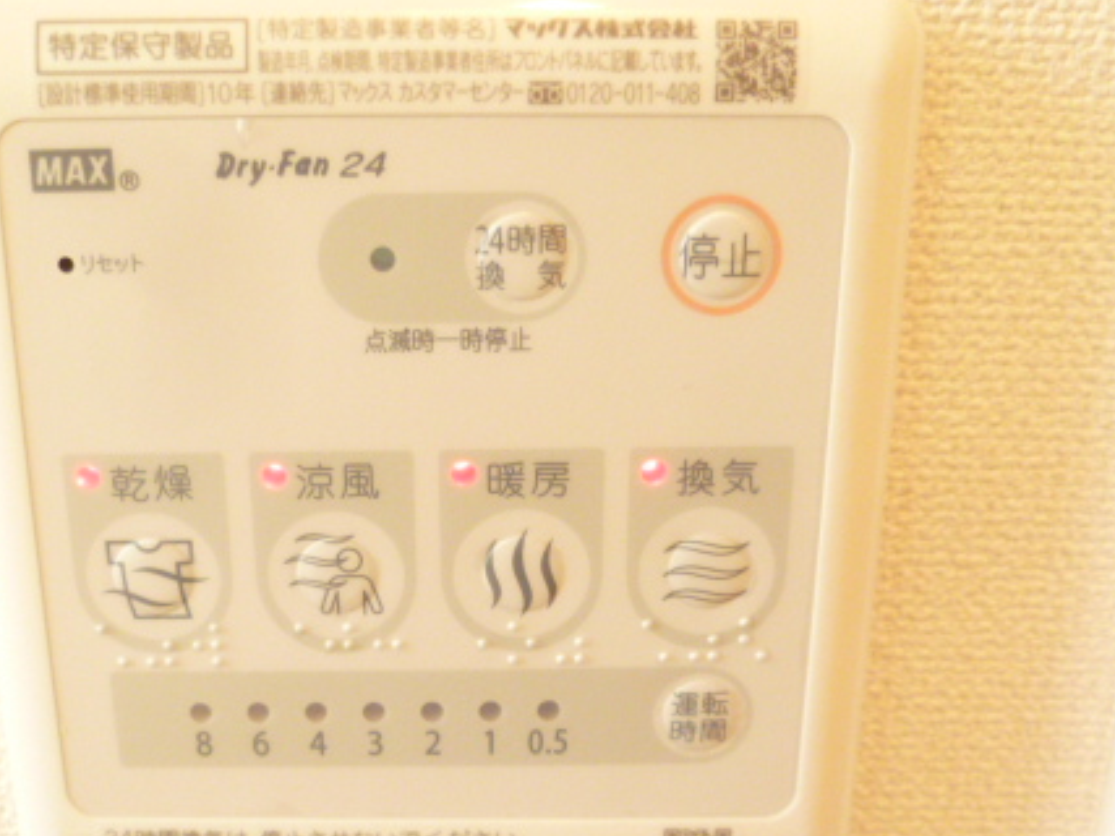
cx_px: 465
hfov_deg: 44.6
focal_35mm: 42
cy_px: 530
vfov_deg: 34.1
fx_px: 1352
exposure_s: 1/80
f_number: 2.8
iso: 800
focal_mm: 5
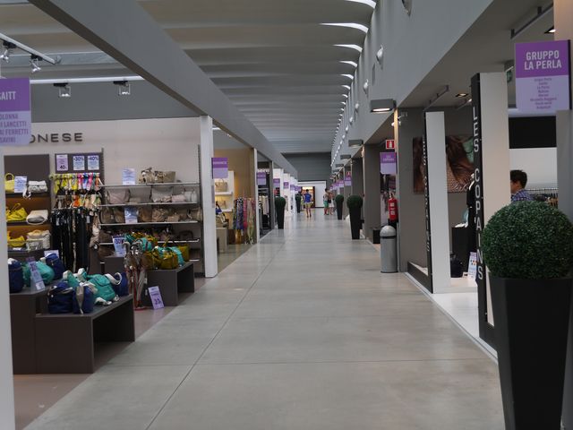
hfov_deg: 44.8
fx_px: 695
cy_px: 215
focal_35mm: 42
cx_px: 286
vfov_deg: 34.3
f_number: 4.6
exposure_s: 1/80
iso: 160
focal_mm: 21
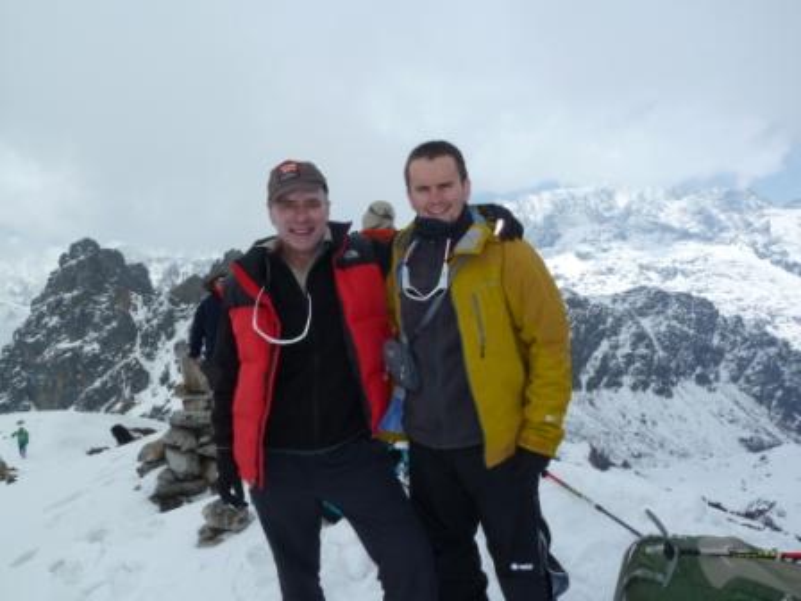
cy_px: 300
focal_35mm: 25
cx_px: 400
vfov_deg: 54.9
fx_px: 578
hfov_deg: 69.4
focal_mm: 4.1
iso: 100
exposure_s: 1/800
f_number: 5.6
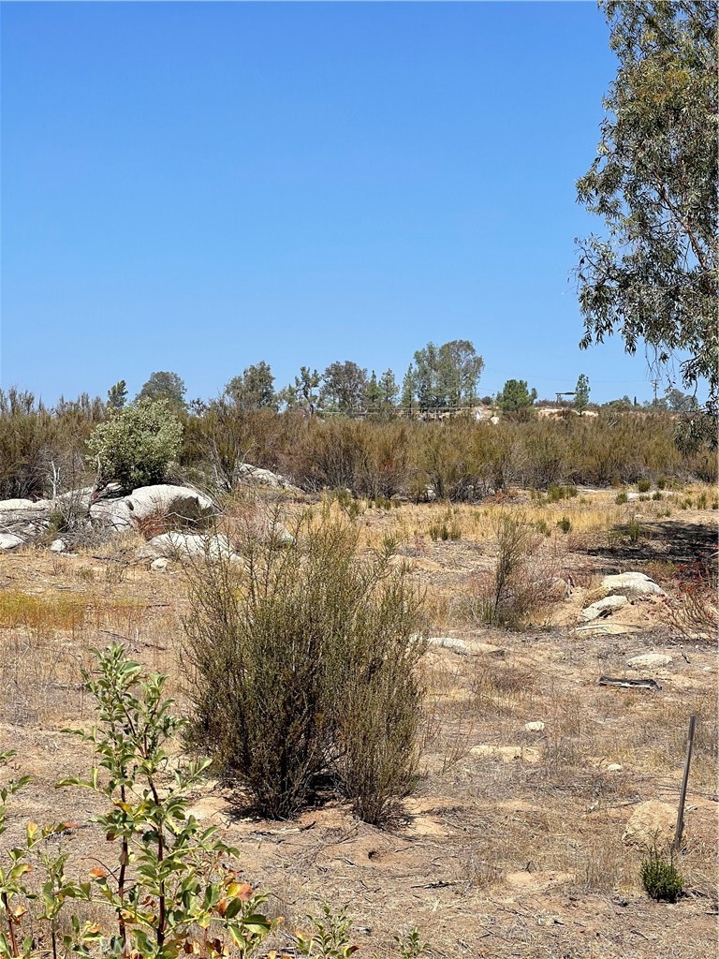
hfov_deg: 22.9
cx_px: 360
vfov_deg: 30.3
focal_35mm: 64
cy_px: 480
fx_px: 1772
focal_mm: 7.5
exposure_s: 1/1292
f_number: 2.2
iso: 20
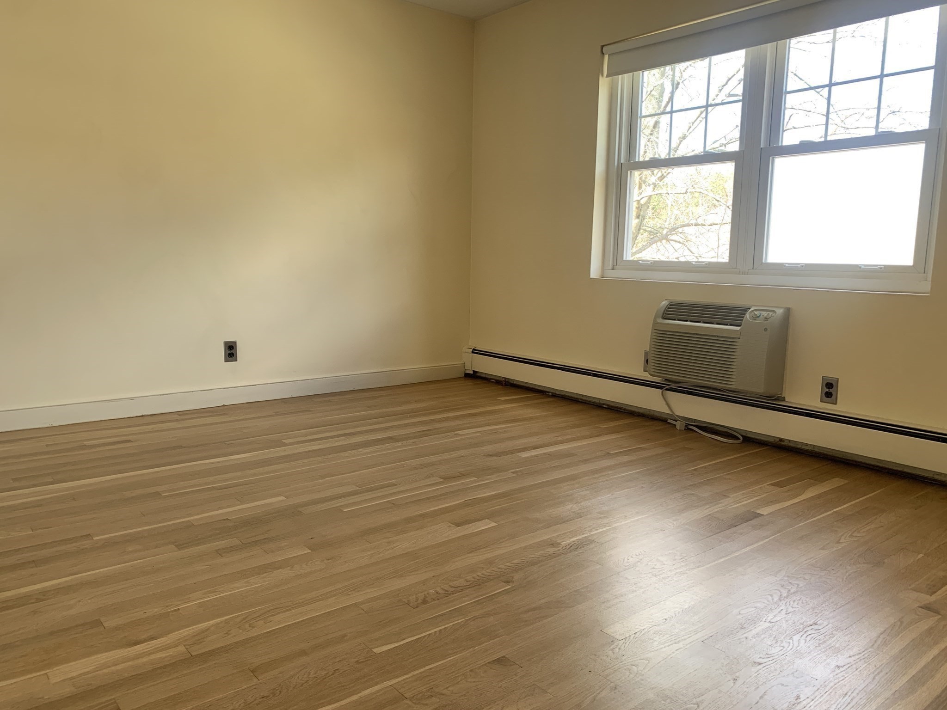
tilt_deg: -9.2
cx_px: 474
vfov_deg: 53.1
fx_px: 711
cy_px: 355
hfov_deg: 67.3
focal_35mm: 26
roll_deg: -0.8
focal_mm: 4.25
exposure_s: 1/121
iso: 64
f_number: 1.8
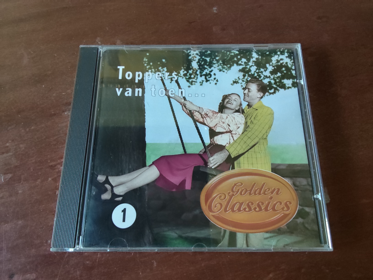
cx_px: 186
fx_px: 280
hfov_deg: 67.3
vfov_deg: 53.1
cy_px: 140
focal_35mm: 26
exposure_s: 1/33.3
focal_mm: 2.78
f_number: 2
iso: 640
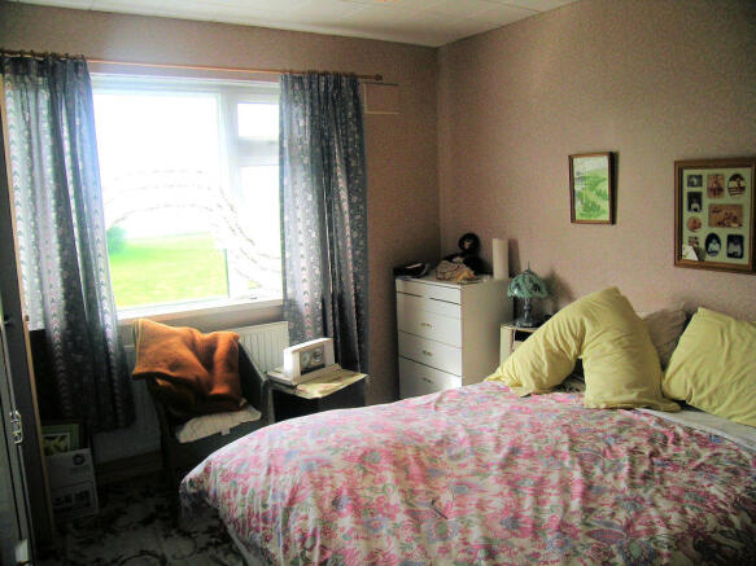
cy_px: 283
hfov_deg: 63.5
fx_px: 611
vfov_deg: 49.7
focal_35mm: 28
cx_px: 378
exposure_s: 1/108
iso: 50
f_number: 4
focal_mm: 5.8
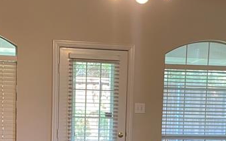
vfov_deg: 15.5
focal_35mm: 83
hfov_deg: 24.9
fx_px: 512
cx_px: 130
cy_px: 139
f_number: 1.8
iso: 100
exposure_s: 1/60
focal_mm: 4.25
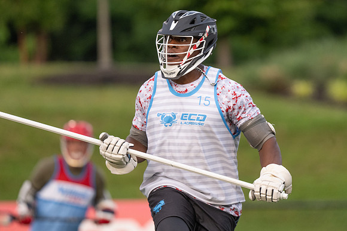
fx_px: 5897
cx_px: 199
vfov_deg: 2.2
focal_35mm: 612
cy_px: 99
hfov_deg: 3.4
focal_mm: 500
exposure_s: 1/1000
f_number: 5.6
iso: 2000
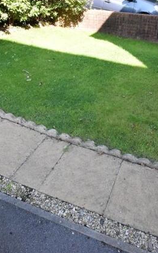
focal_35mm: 24
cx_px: 108
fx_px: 165
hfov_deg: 49.9
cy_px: 123
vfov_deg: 74.8
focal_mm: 10
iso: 6400
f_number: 13
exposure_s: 1/640
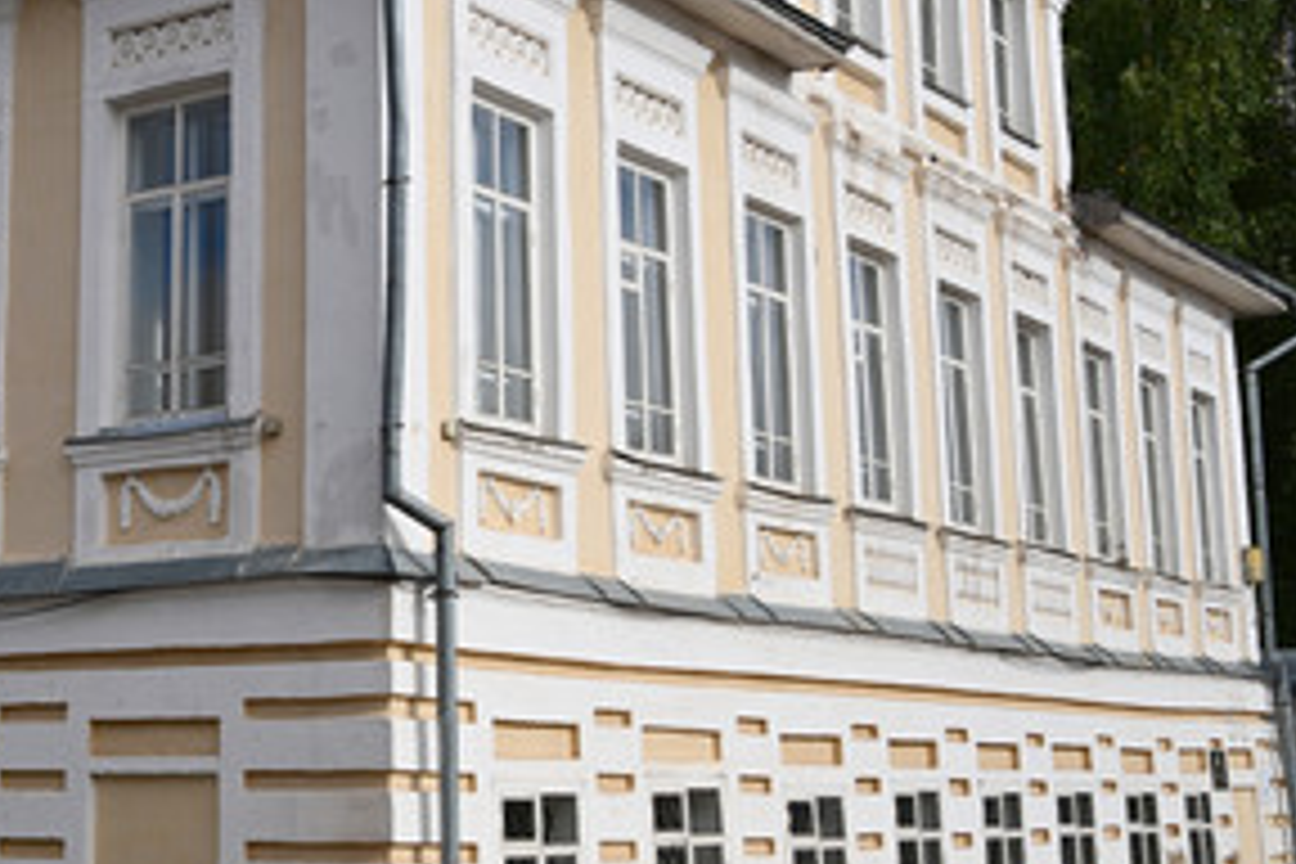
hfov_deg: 27.9
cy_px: 416
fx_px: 2484
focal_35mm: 69
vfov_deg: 19.7
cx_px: 81
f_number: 5.6
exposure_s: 1/750
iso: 100
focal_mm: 31
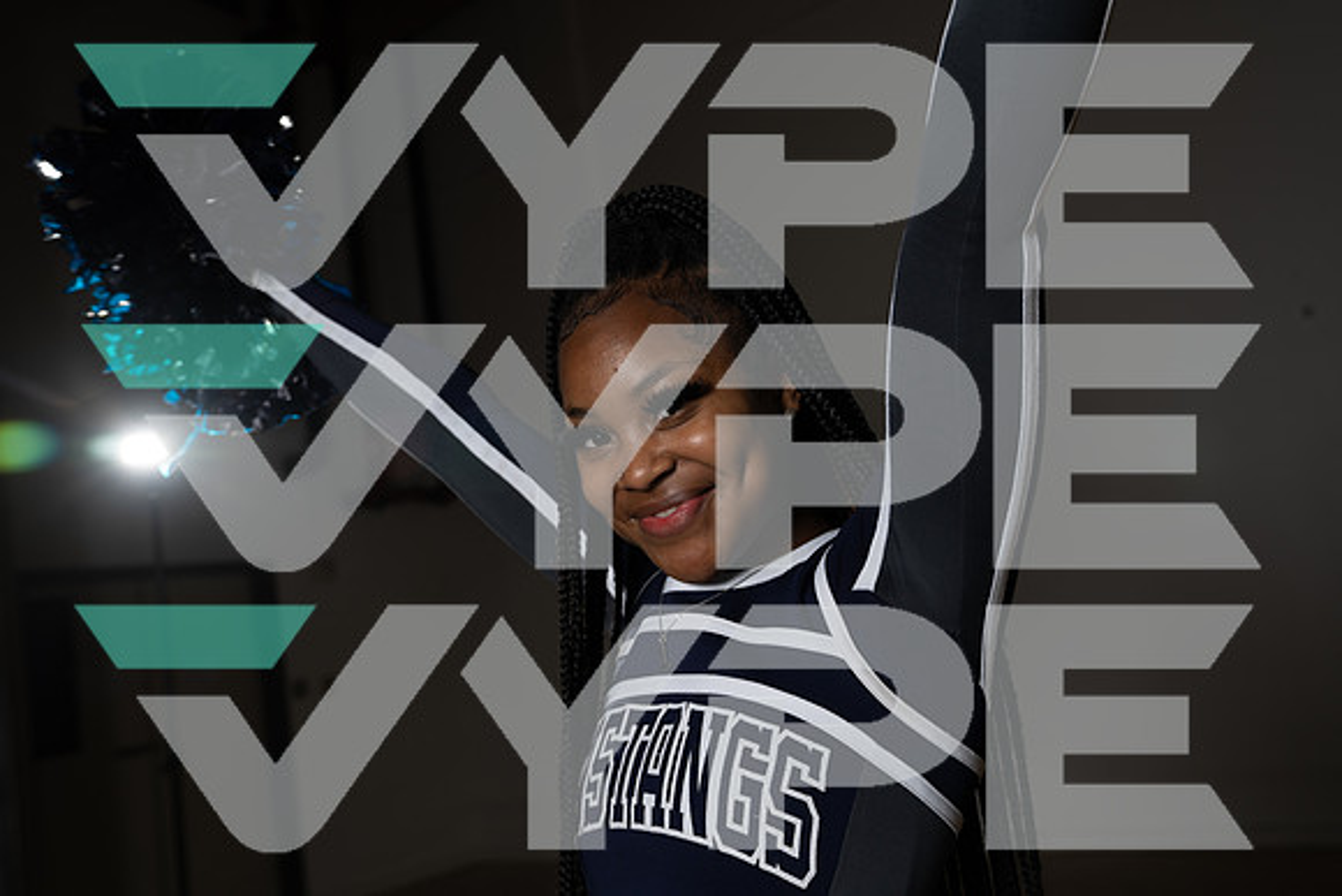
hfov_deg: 55.8
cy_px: 448
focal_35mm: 34
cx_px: 671
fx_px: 1268
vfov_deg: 38.9
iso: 100
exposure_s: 1/250
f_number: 4.5
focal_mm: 34
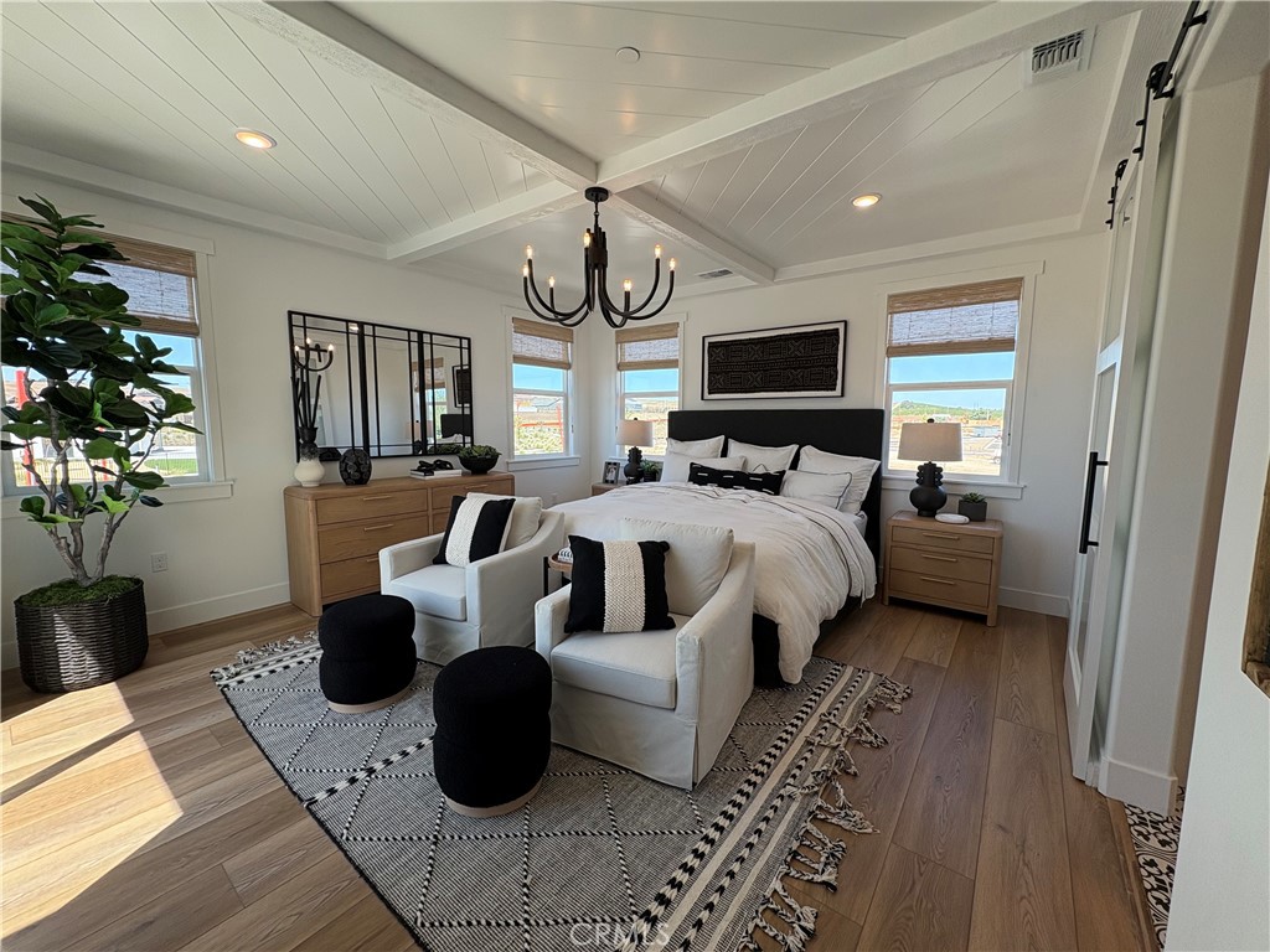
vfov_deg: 85.7
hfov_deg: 102.1
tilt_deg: -6.3
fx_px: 514
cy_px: 476
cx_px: 635
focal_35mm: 14
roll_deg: -0.3
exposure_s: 1/200
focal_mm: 2.22
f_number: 2.2
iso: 64
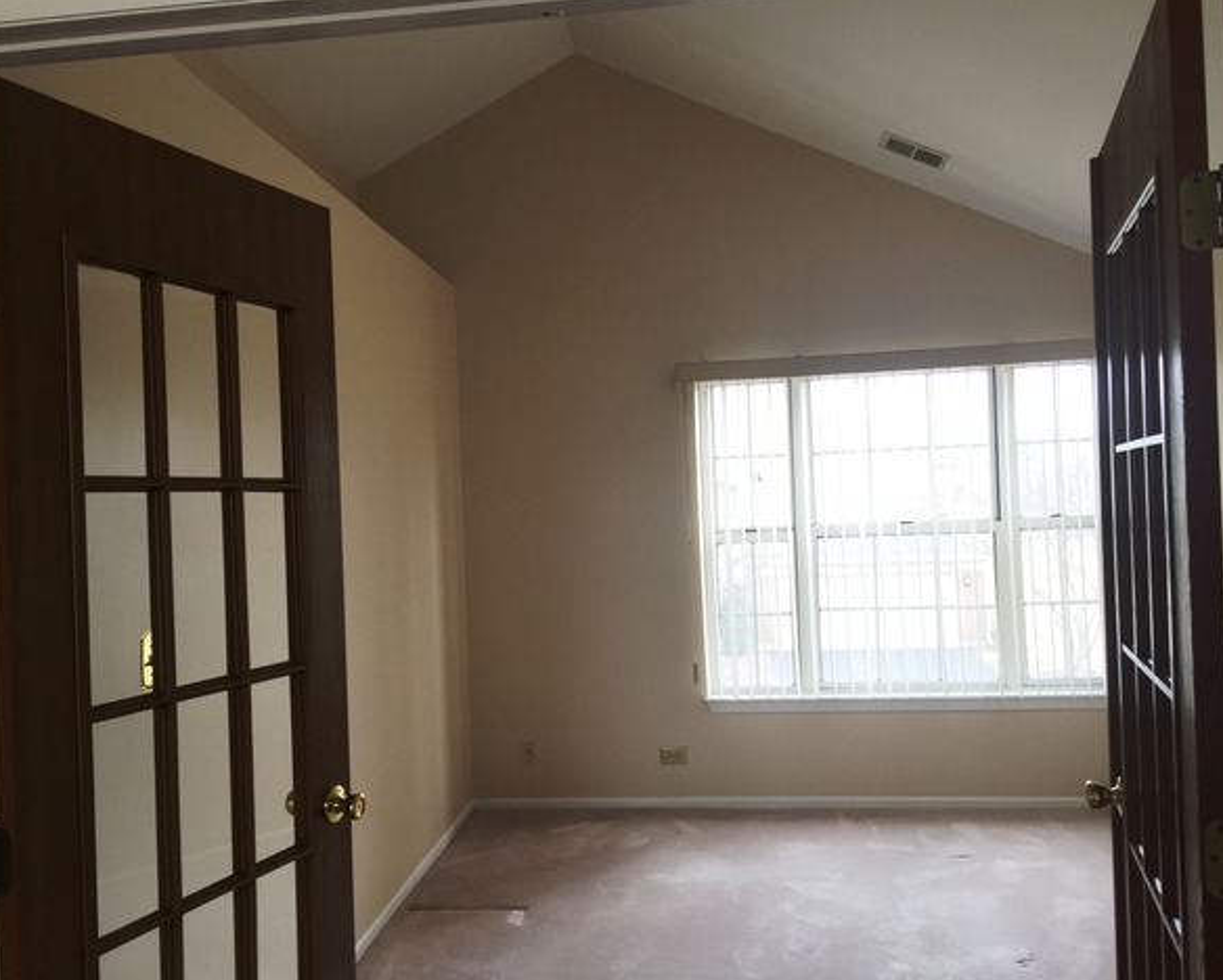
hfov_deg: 57.1
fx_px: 1123
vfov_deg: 47.2
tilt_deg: -0.2
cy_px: 494
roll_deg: +1.8
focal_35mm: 31
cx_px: 557
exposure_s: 1/120
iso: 40
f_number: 2.2
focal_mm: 4.15
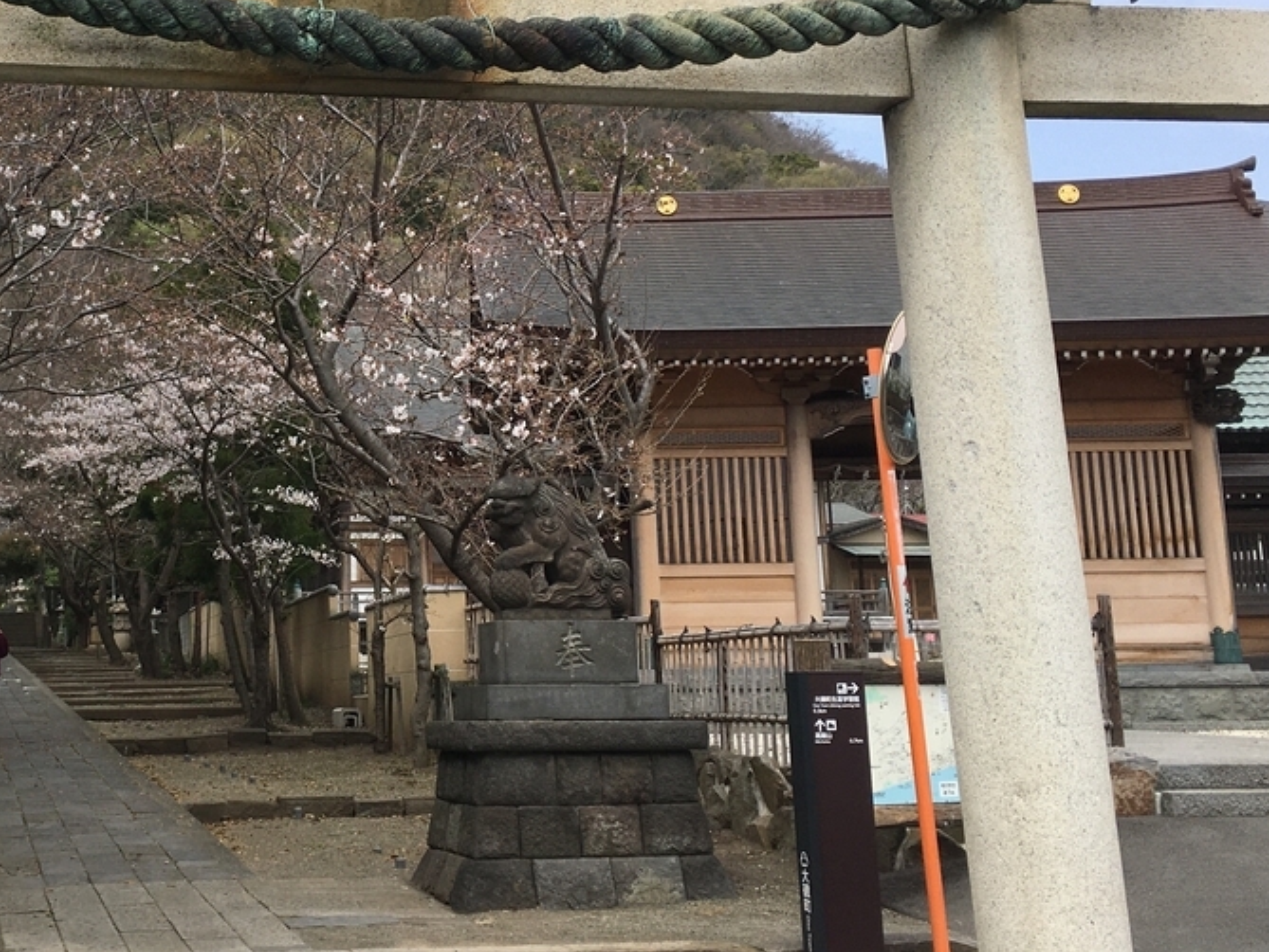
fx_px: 1907
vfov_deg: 27.9
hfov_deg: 35.8
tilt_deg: +10.6
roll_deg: +2.1
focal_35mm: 52
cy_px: 326
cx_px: 288
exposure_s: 1/1099
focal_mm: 4.15
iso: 25
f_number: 2.2
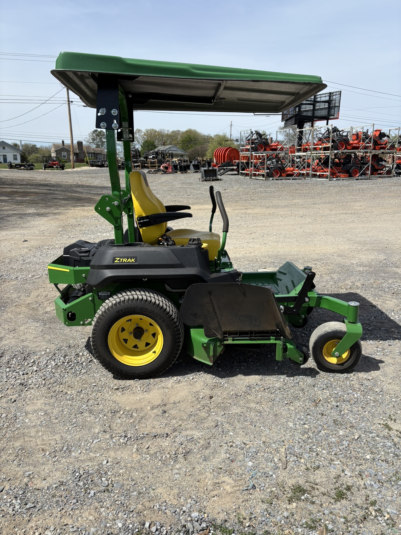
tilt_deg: -13.8
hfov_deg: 53.1
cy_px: 268
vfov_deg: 67.3
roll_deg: -0.6
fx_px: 402
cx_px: 200
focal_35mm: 26
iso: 50
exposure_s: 1/4065
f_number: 1.6
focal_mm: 5.96
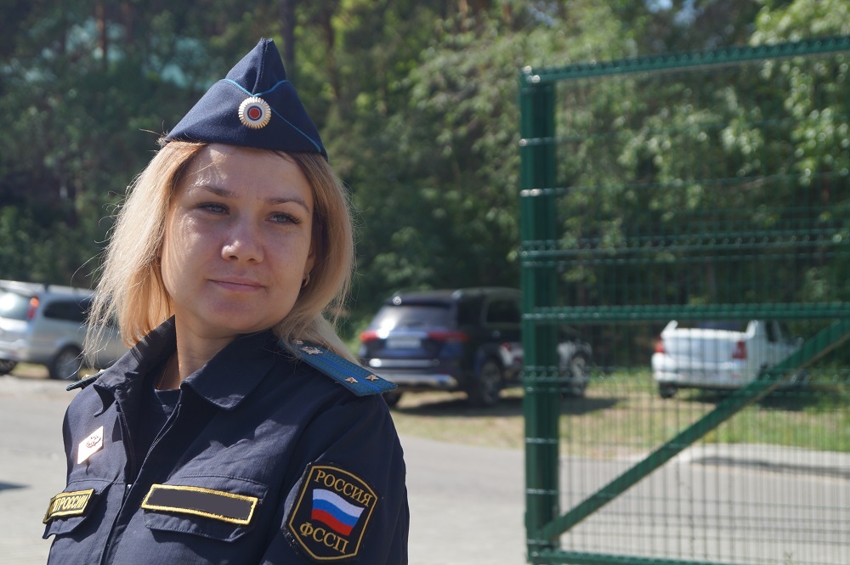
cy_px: 282
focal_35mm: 82
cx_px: 425
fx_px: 1946
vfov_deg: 16.5
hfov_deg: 24.6
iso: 100
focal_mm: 55
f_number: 5.6
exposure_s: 1/200
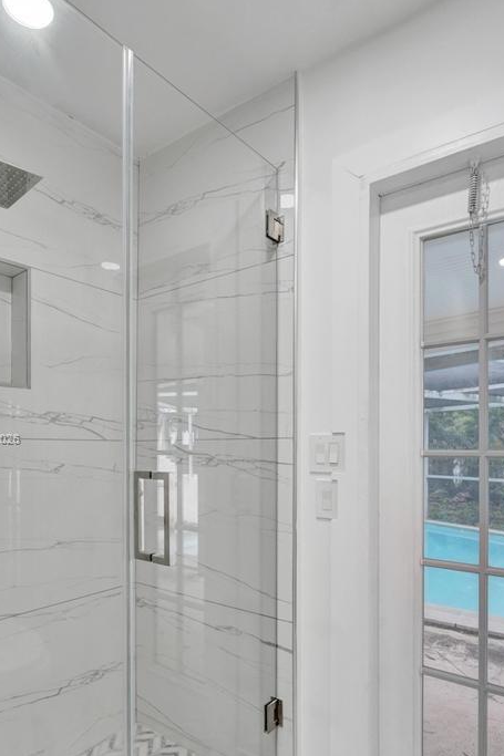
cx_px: 240
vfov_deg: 80.6
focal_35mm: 21
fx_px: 441
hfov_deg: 59.4
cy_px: 439
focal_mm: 14
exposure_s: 1/400
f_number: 4
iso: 1250
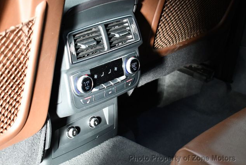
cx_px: 124
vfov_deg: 17.7
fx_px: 526
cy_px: 82
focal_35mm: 77
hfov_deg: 26.3
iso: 3200
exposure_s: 1/60
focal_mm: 38
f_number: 4.8
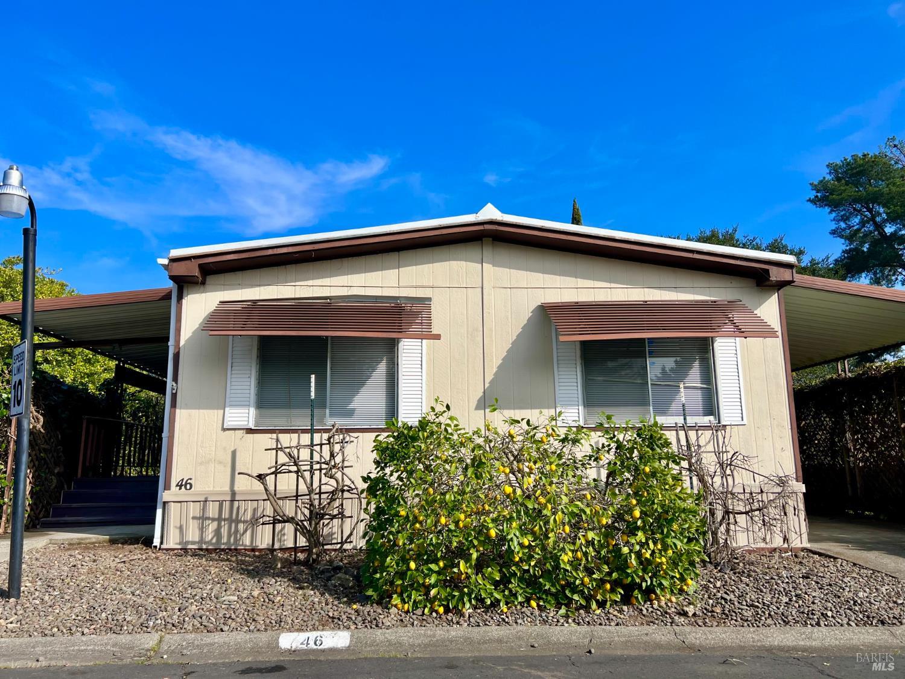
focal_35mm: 26
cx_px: 452
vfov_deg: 53.1
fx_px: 680
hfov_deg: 67.3
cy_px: 340
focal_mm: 5.7
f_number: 1.5
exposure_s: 1/4630
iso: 50
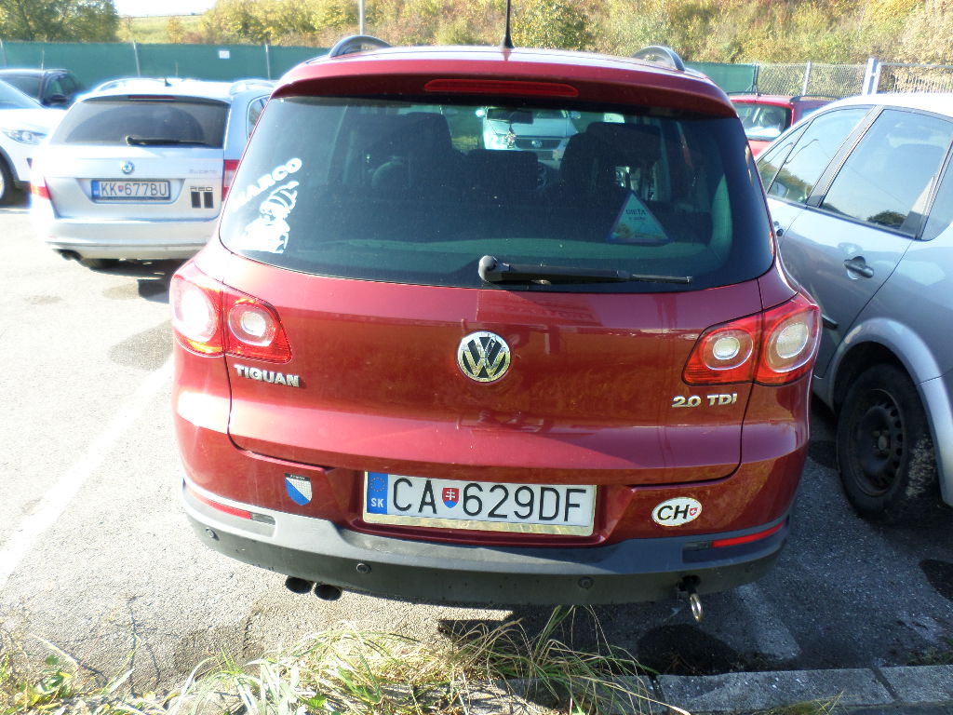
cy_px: 358
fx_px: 688
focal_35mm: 25
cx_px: 476
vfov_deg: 54.9
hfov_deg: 69.4
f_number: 2.5
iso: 80
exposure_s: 1/180
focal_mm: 4.5
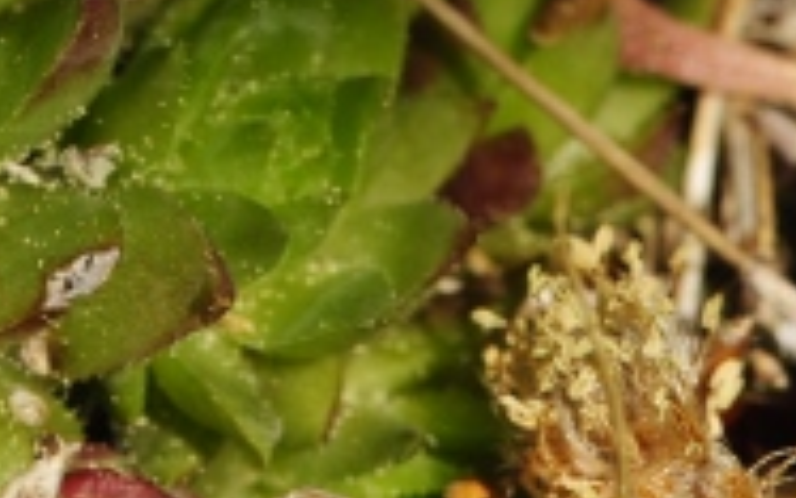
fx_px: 12091
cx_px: 145
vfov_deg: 2.4
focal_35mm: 557
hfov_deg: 3.8
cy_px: -289
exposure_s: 1/200
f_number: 9
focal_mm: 85
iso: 100
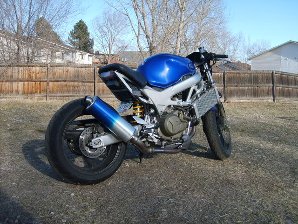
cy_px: 112
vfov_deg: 40.7
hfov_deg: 52.6
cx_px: 149
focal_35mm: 35
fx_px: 301
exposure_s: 1/500
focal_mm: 5.8
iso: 50
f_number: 2.8
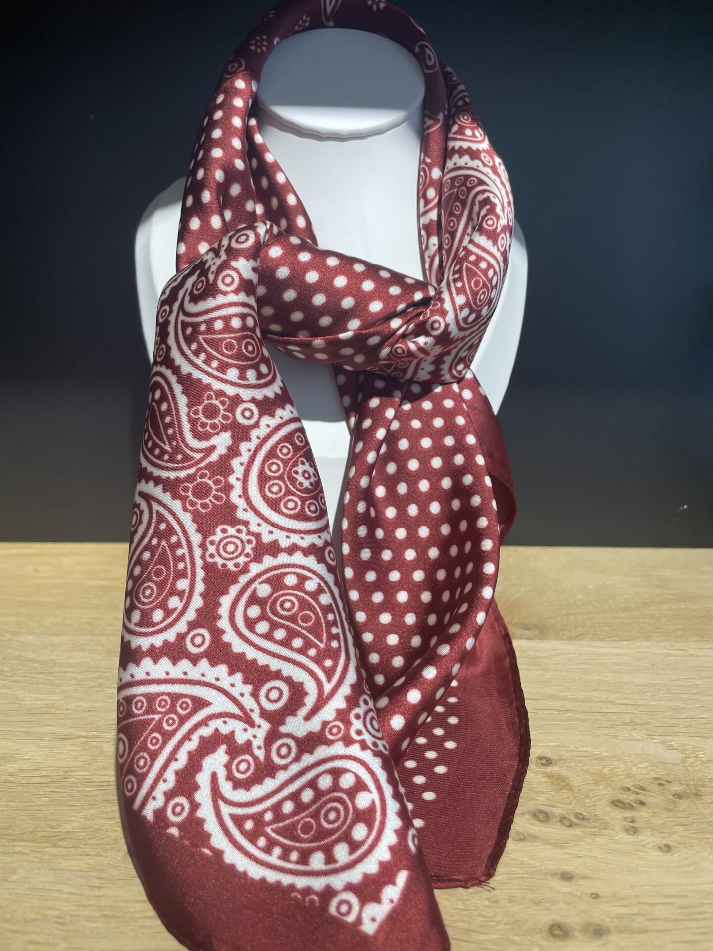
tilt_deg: -12.1
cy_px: 476
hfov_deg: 53.1
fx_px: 714
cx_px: 356
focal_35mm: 26
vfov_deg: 67.3
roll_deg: -0.6
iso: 64
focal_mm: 4.2
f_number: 1.6
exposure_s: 1/100
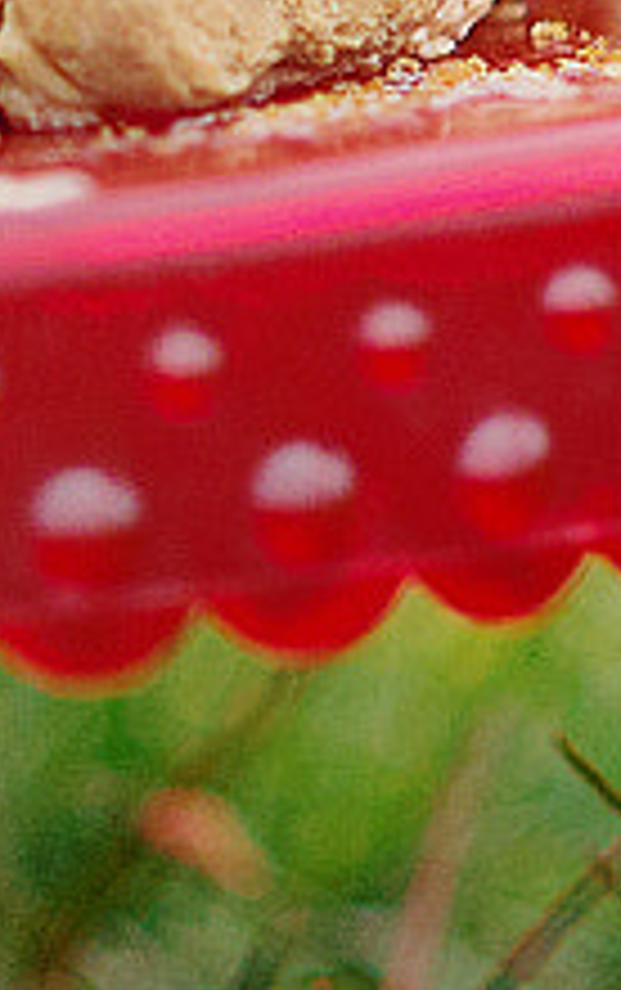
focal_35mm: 629
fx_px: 16988
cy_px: -1170
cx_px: -1719
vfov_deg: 3.3
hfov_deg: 2.1
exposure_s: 1/640
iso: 400
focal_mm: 85
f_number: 2.5
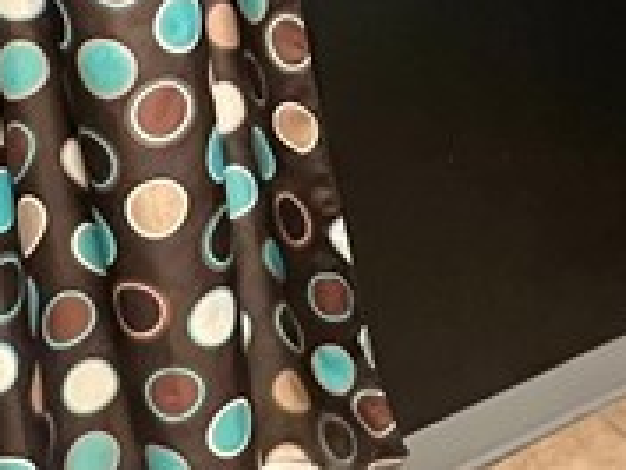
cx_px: 640
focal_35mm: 75
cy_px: -120
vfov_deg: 18.5
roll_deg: +0.5
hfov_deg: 24.7
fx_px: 1357
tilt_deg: -16.0
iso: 1000
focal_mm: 1.57
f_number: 1.8
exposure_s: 1/40
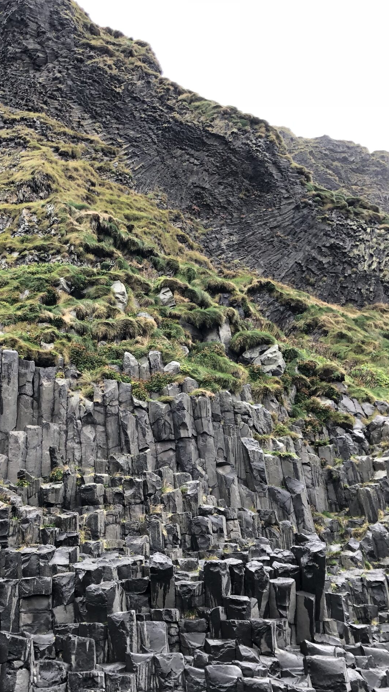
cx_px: 77
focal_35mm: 41
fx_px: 752
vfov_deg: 49.4
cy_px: 348
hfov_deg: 28.4
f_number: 1.8
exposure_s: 1/120
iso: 32
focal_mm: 3.99
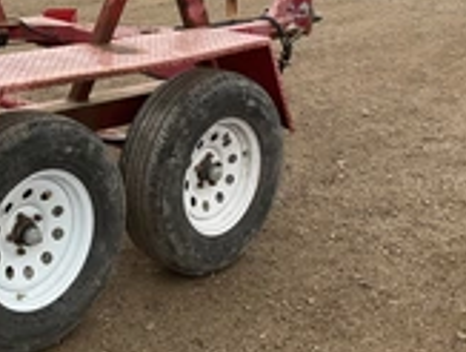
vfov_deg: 20.1
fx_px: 958
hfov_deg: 26.5
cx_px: 54
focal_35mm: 71
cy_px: -3
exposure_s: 1/122
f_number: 1.8
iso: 20
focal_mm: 3
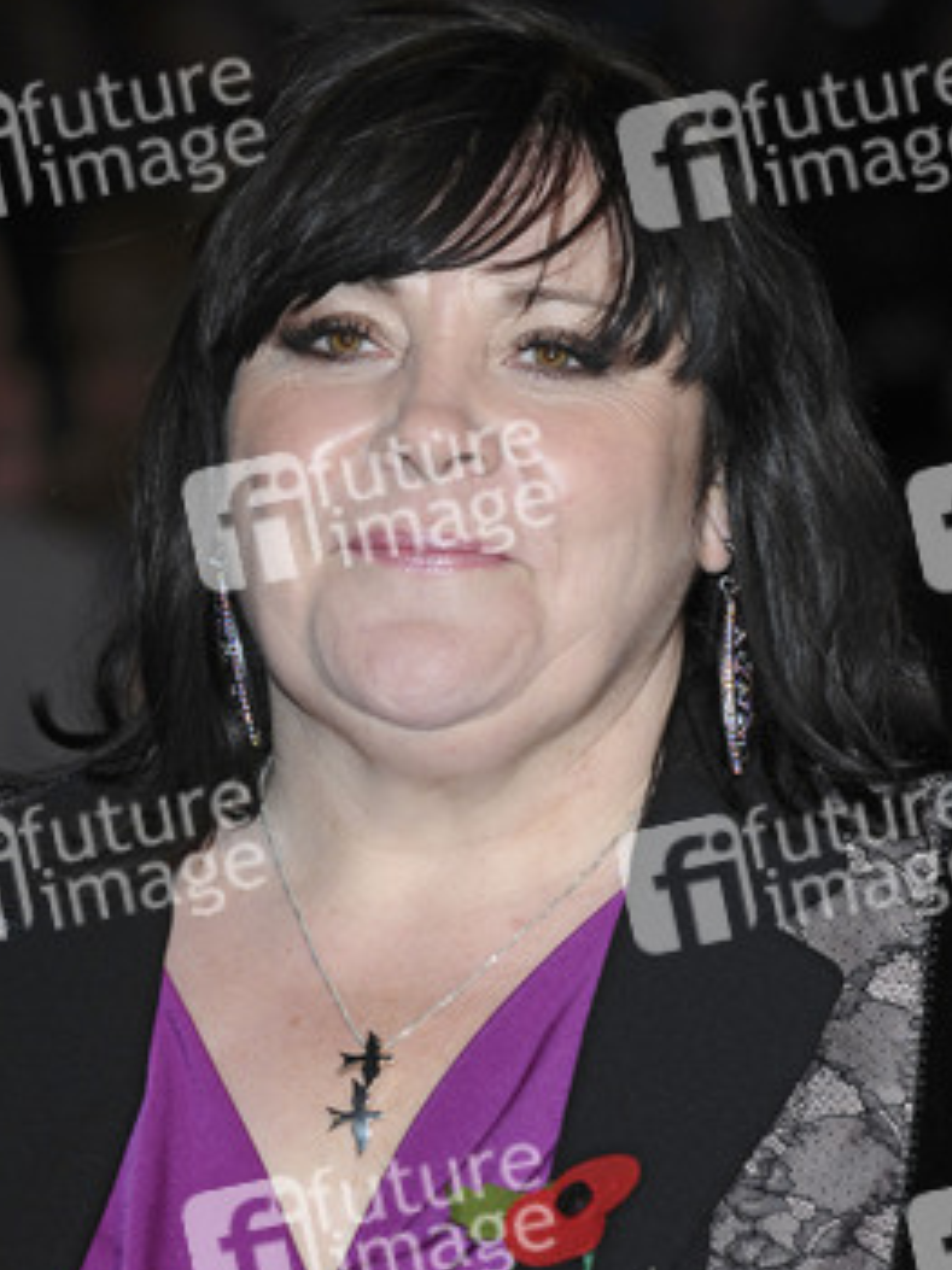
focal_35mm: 184
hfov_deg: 8.1
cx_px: 476
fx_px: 6751
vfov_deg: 10.8
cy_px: 687
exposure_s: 1/160
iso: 400
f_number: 5
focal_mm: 112
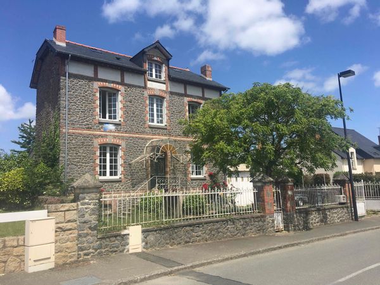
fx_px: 318
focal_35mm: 29
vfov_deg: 48.2
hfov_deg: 61.7
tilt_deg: +8.7
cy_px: 142
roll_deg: +2.2
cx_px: 190
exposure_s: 1/1832
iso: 25
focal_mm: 4.15
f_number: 2.2
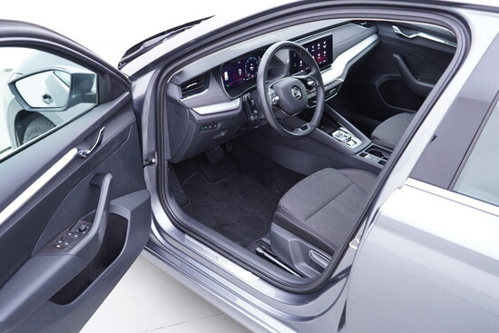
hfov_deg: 53.1
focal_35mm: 36
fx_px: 499
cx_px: 250
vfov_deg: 36.9
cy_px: 166
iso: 320
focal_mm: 24
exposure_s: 1/40
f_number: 2.8
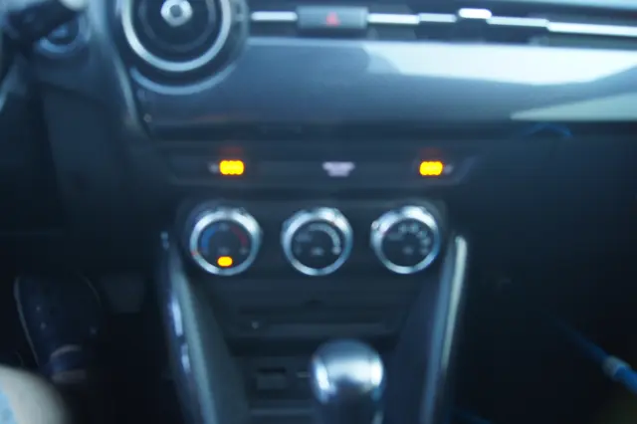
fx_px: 477
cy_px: 212
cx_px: 318
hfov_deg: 67.4
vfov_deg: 47.9
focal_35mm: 27
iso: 400
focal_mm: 18
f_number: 3.5
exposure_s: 1/30
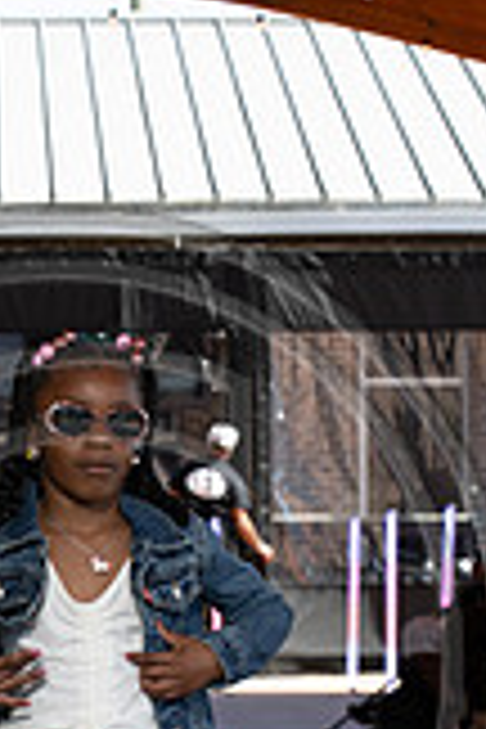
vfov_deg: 10.5
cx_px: 58
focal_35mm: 195
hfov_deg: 7.0
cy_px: 657
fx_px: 3948
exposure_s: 1/200
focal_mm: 70
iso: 200
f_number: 6.3
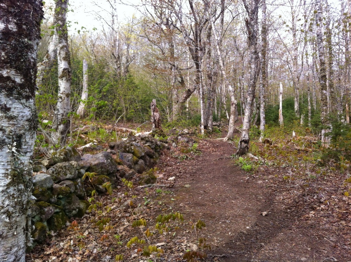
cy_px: 131
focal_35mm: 35
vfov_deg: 40.6
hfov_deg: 52.7
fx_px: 354
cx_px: 176
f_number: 2.8
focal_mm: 3.85
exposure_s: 1/253
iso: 80
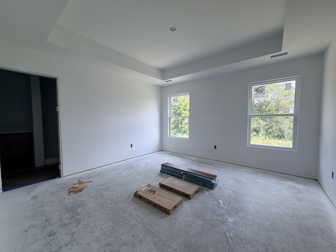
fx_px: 136
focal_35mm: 14
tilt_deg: -3.5
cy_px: 126
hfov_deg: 102.1
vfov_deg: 85.7
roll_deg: +0.2
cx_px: 168
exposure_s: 1/121
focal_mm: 2.22
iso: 50
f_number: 2.2
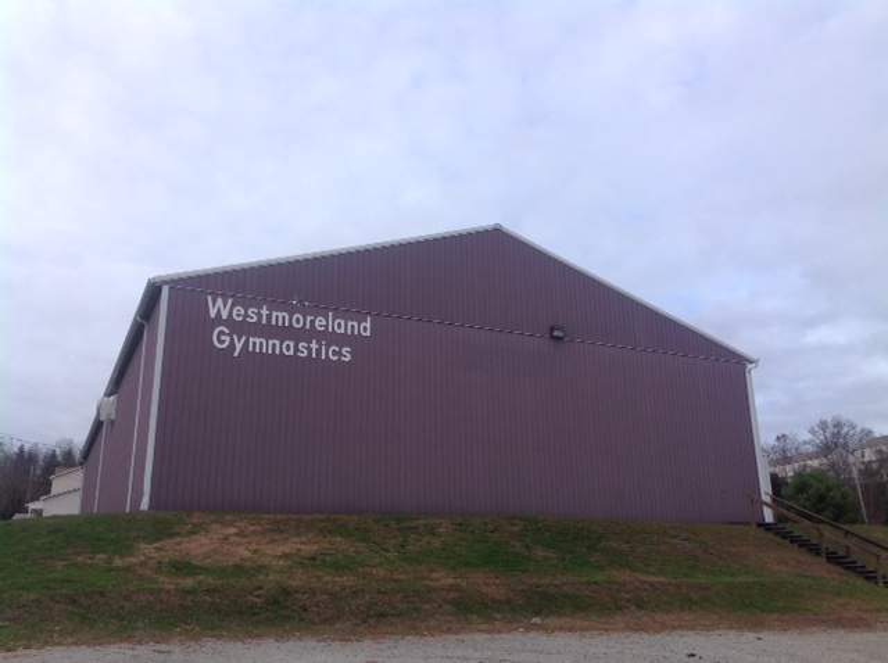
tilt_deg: +18.2
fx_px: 897
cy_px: 332
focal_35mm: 35
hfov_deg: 52.7
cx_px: 444
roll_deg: +0.9
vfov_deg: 40.6
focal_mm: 4.28
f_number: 2.4
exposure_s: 1/487
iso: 50
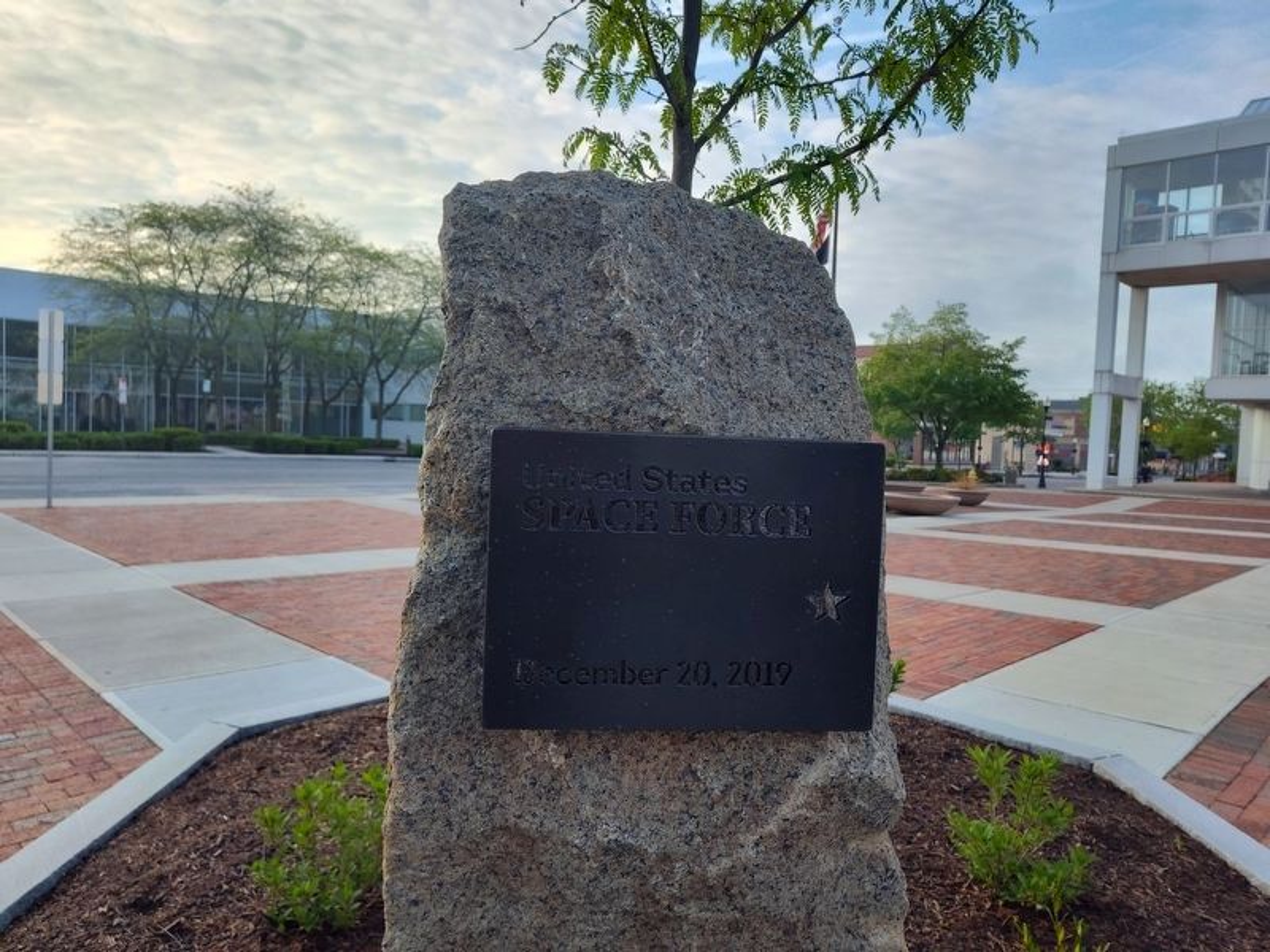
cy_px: 476
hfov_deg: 73.9
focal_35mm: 23
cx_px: 635
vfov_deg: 58.9
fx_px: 844
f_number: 1.8
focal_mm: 5.56
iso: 100
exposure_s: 1/462
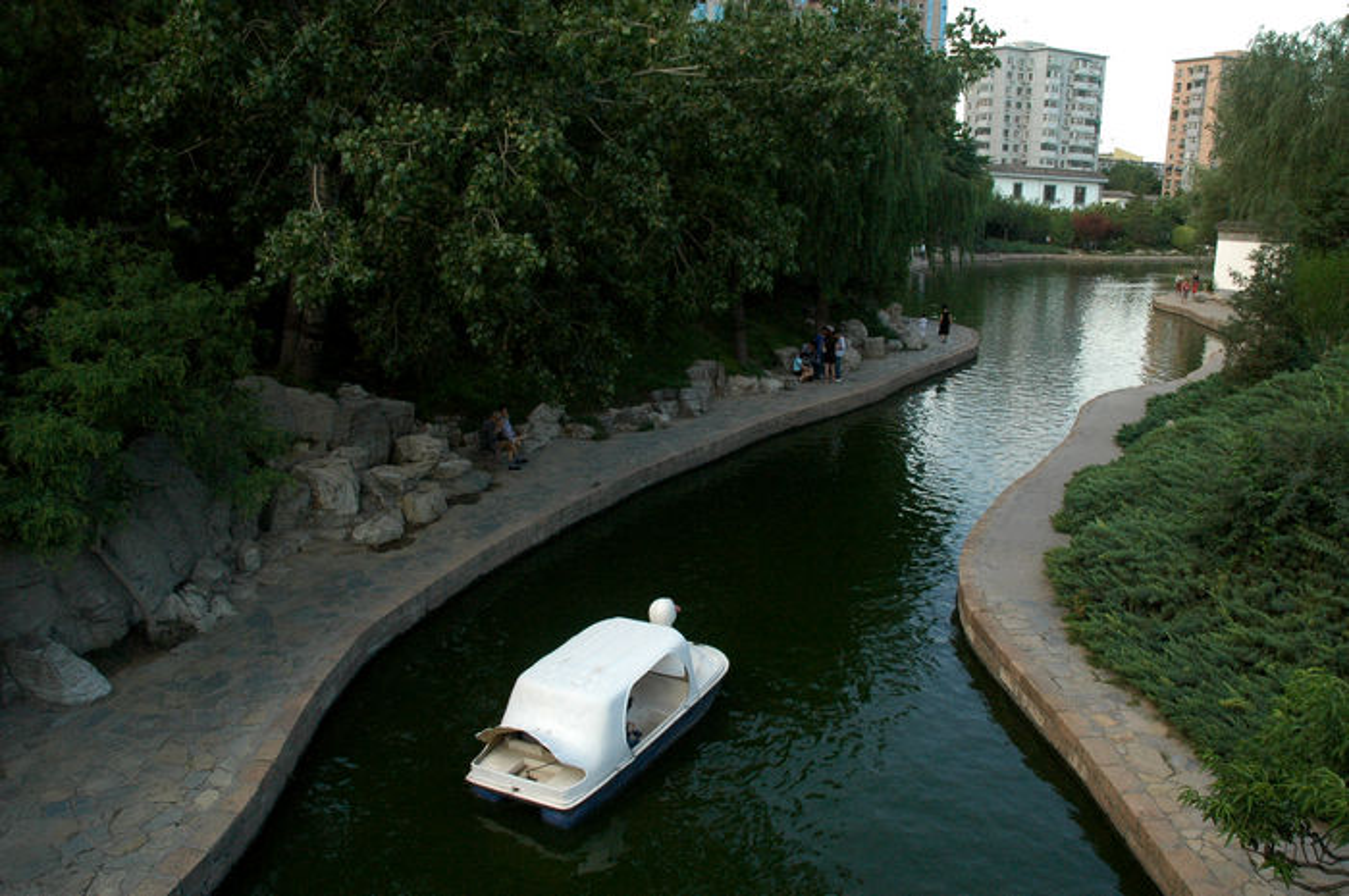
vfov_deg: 47.8
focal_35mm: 27
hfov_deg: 67.4
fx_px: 1011
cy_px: 448
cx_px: 674
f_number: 10
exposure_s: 1/200
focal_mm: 18
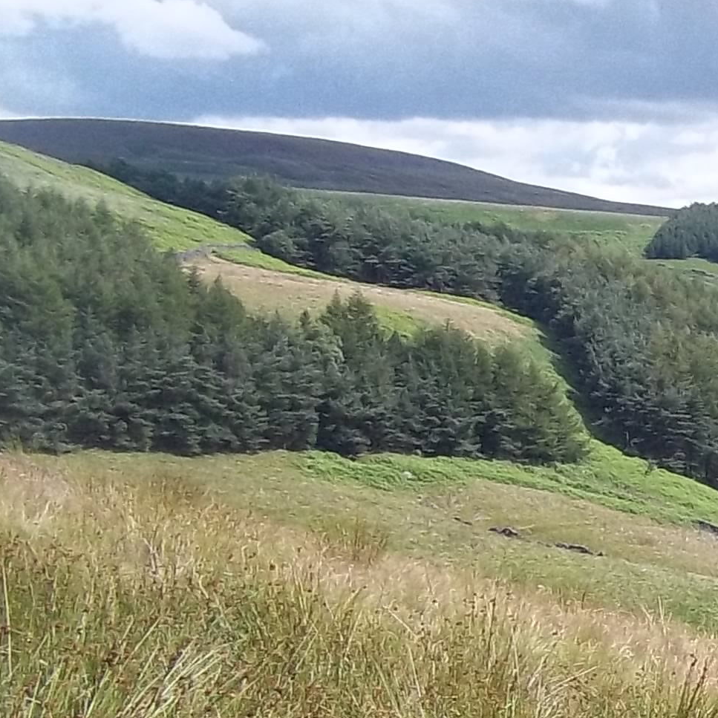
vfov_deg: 14.7
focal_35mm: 117
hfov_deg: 13.3
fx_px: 2746
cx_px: 1339
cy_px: 719
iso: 80
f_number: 5.5
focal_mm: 5.7
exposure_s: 1/250
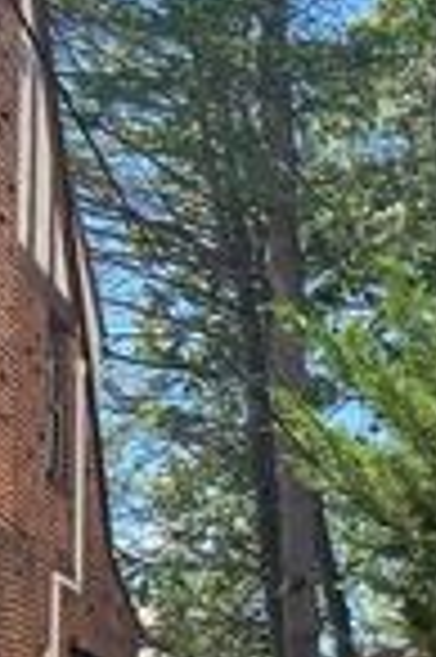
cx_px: 1106
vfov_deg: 18.3
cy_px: 614
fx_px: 2003
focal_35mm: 110
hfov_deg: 10.4
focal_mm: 5.7
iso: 50
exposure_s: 1/965
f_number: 1.5
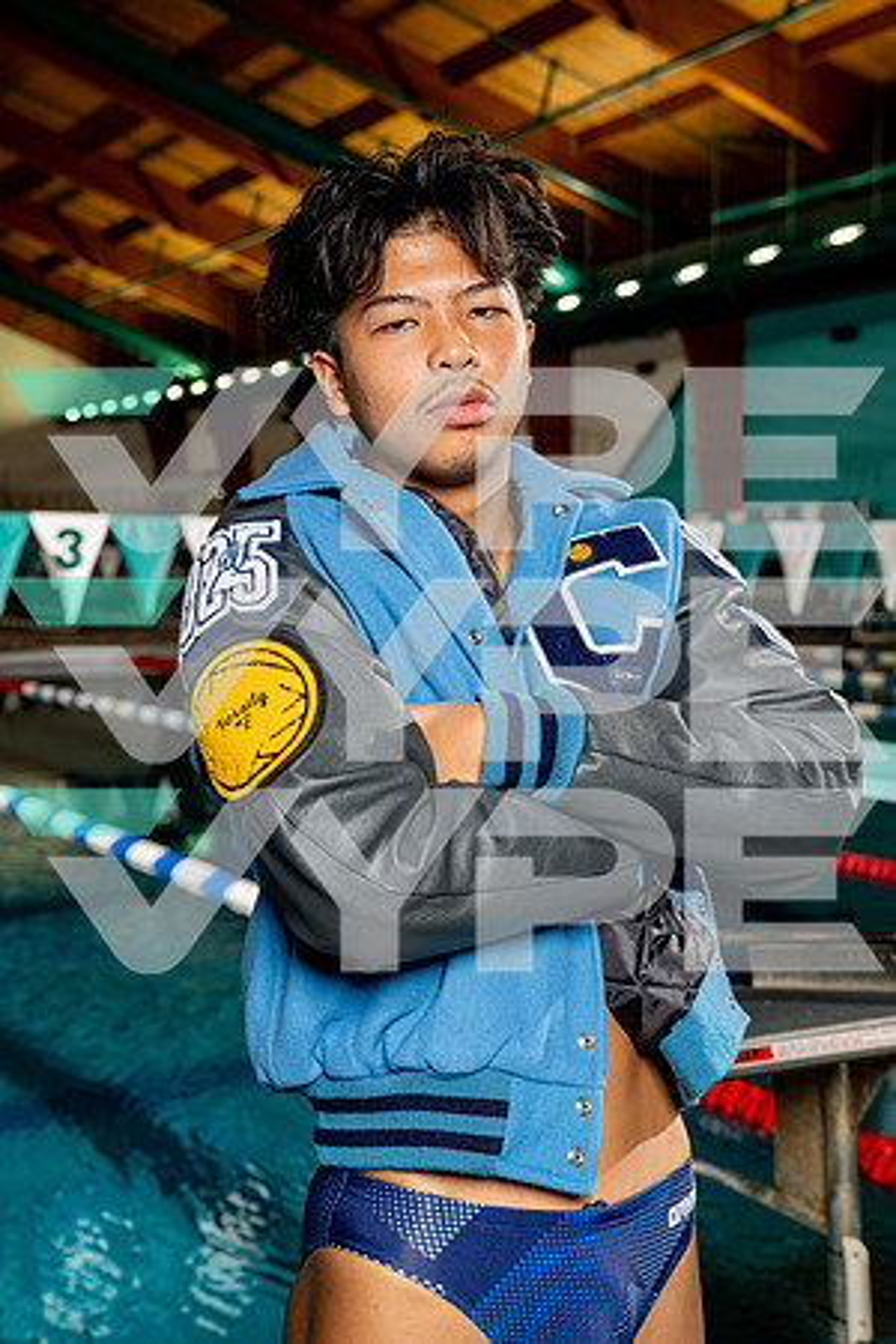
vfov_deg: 39.6
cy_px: 672
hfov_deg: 27.0
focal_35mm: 50
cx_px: 448
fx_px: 1867
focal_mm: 50
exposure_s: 1/250
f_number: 5.6
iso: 640
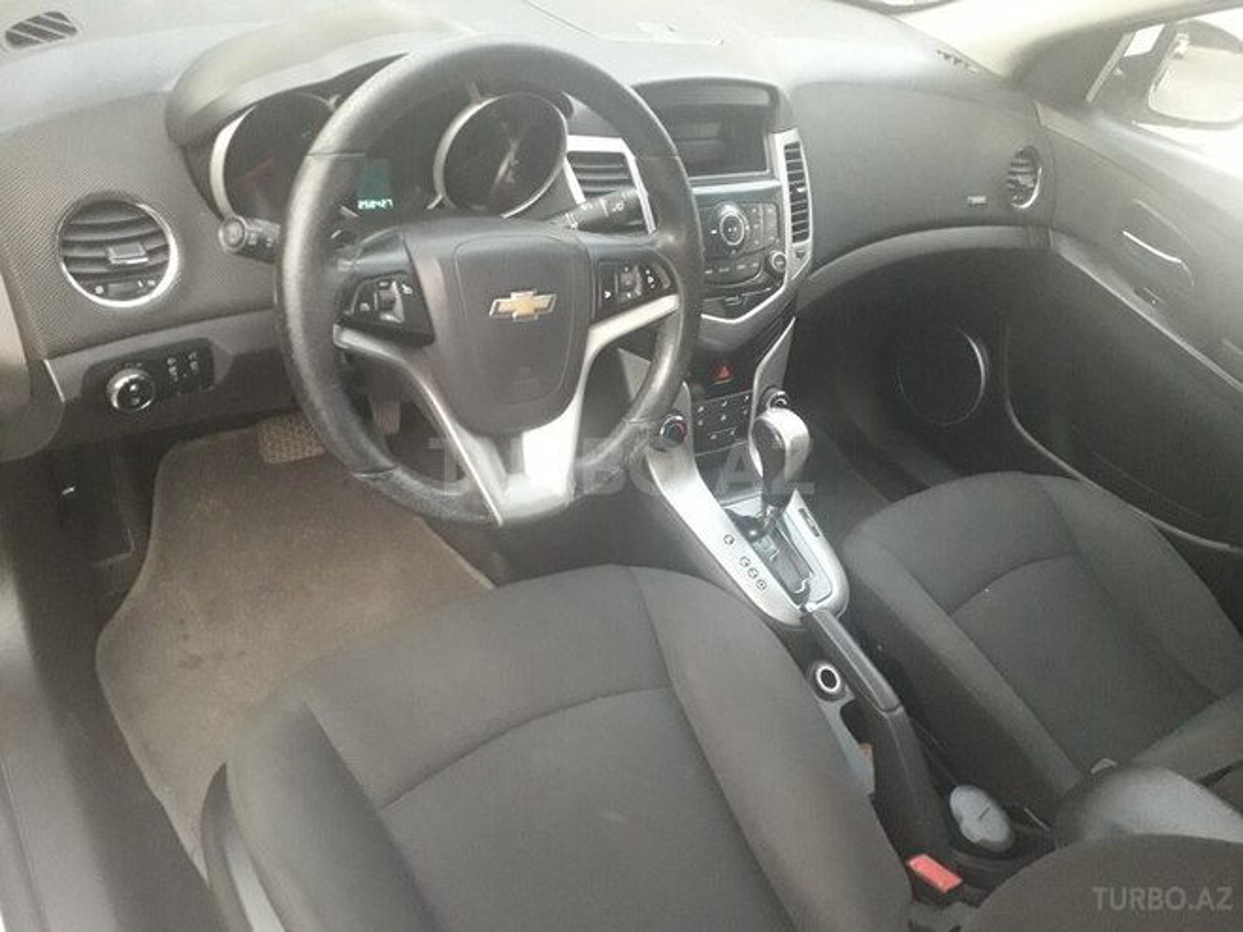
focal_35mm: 27
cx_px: 622
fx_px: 970
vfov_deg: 51.4
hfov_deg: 65.3
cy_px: 466
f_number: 1.9
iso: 500
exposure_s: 1/20
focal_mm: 3.6
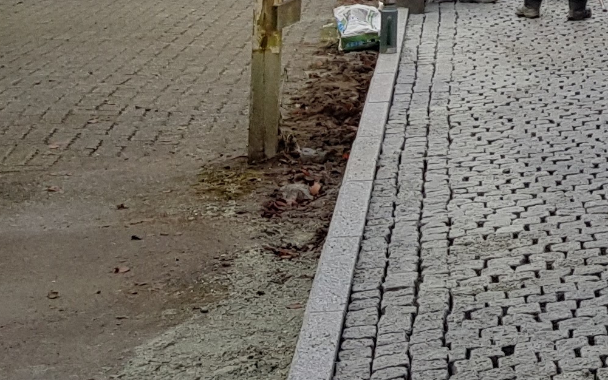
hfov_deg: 15.7
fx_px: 1840
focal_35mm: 111
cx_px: 1128
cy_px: -270
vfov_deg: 11.1
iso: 40
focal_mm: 4.2
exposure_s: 1/410
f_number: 1.7
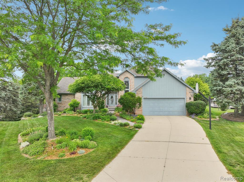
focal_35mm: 24
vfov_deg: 56.8
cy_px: 91
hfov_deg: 71.6
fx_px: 169
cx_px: 122
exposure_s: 1/1250
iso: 280
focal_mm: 12.29
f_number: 2.8
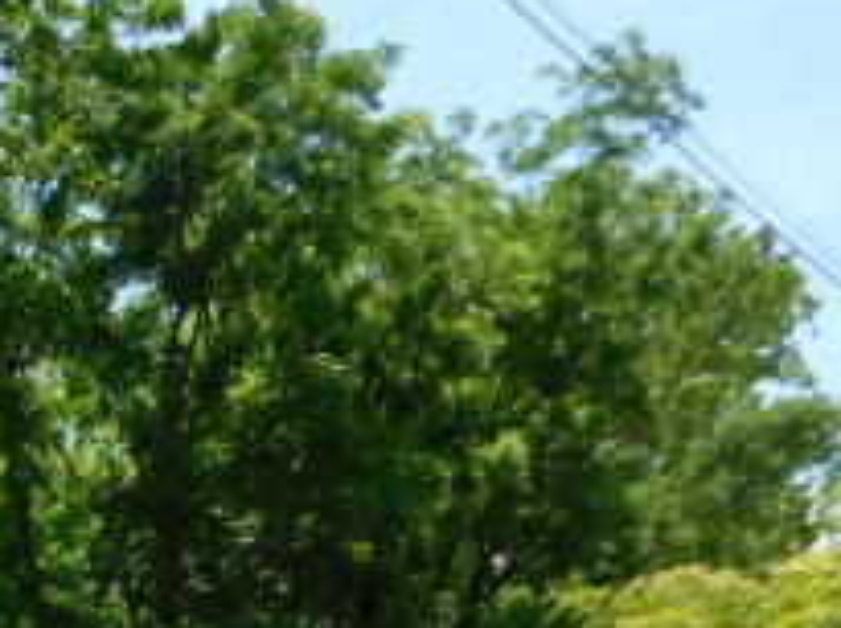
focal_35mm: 75
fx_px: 1819
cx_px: -347
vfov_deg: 17.2
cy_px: 1010
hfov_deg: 22.4
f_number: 3
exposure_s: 1/800
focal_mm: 4
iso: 125
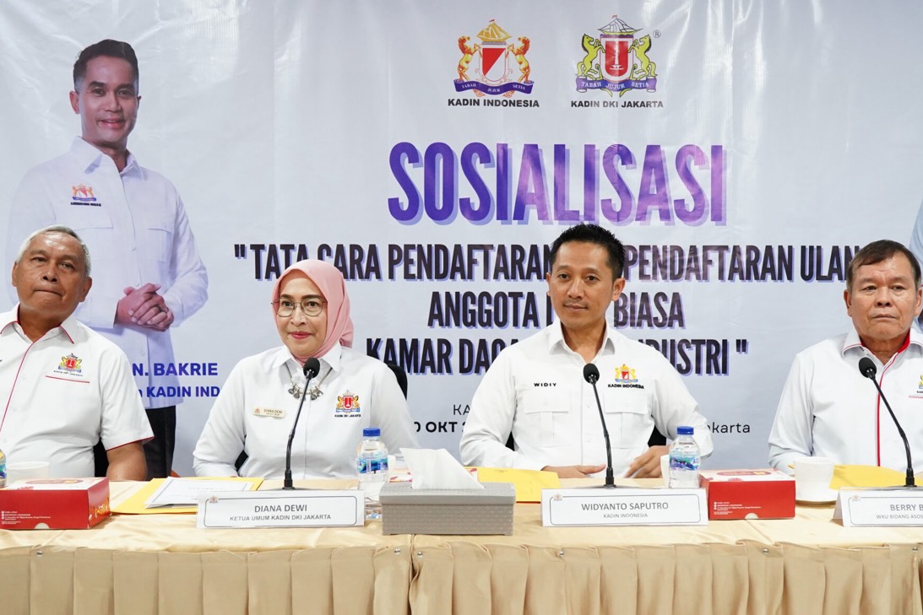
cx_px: 499
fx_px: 1051
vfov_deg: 32.5
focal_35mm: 41
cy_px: 380
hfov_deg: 47.4
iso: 5000
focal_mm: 28
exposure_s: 1/100
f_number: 5.6
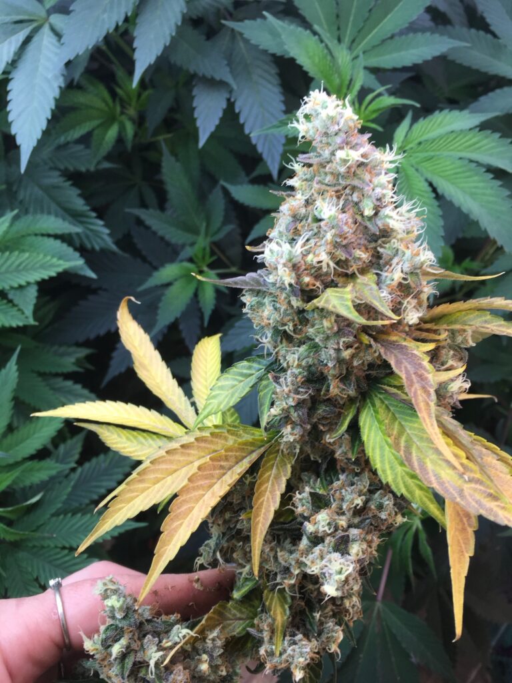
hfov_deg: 48.2
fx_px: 572
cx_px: 256
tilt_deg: -66.7
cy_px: 342
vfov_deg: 61.7
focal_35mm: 29
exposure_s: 1/120
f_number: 2.2
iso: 32
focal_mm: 4.15
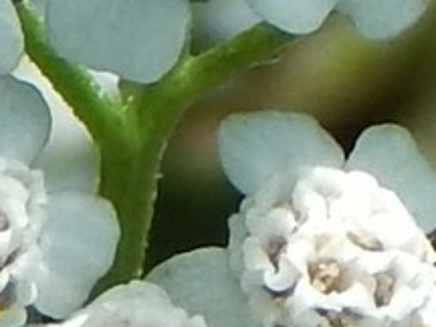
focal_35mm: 557
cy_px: 353
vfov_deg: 2.7
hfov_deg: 3.6
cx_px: -104
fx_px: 7016
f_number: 4.9
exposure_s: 1/400
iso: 125
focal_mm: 25.3
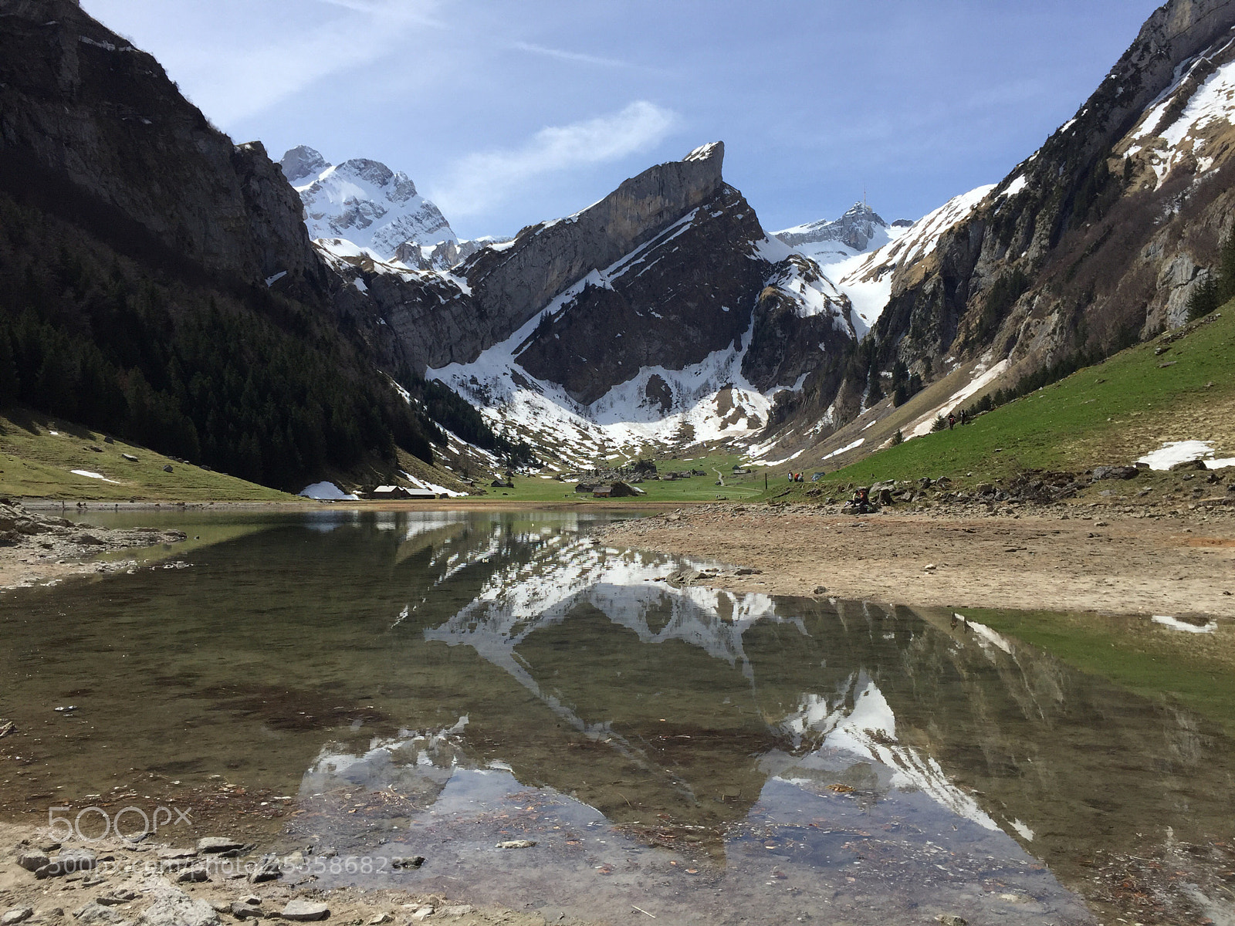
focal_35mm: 29
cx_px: 618
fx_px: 1035
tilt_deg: +1.6
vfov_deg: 48.2
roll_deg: +0.2
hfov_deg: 61.7
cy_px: 463
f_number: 2.2
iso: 32
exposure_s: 1/2825
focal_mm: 4.15
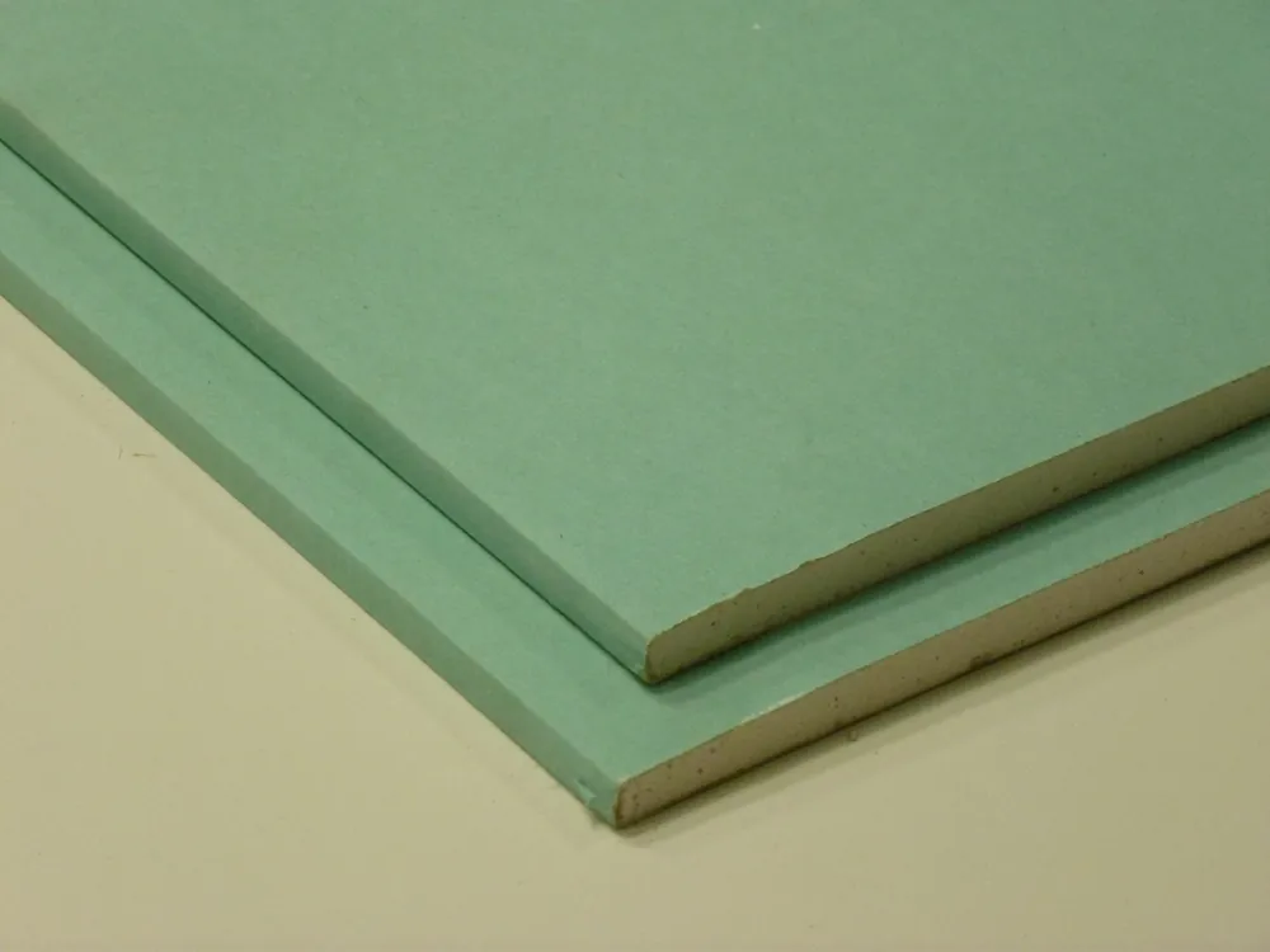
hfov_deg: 12.7
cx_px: 635
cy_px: 476
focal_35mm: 155
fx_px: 5687
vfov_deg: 9.6
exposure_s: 1/30
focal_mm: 27.7
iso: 400
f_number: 5.3
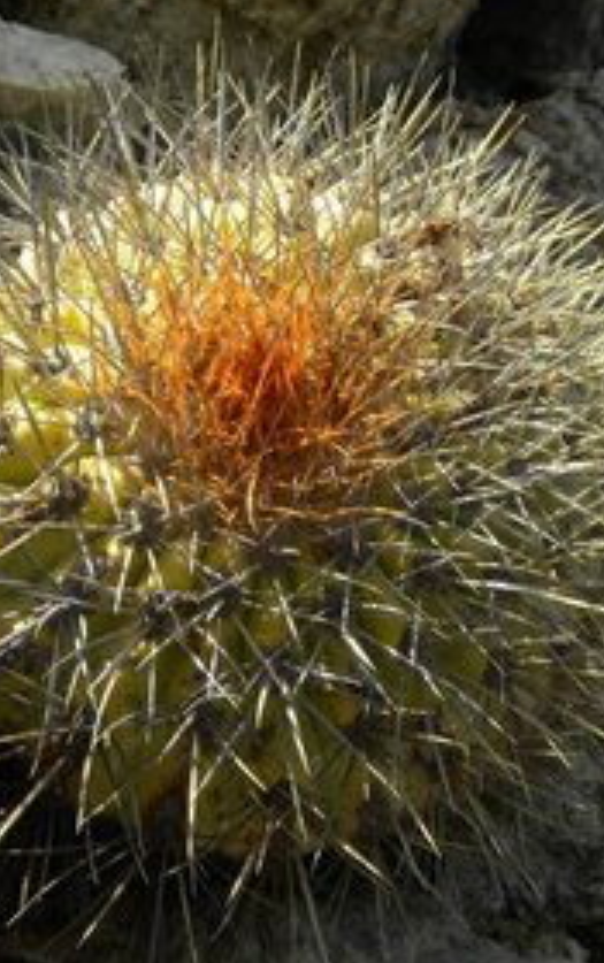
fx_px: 2312
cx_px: 269
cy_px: 473
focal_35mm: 88
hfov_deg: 14.9
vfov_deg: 23.5
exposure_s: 1/71.6
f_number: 8
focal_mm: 10.3
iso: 64
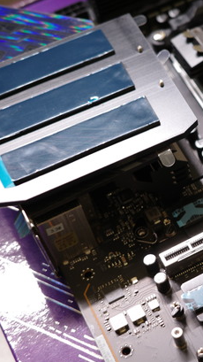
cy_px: 201
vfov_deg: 26.5
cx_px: 269
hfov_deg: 14.4
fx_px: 766
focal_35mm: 80
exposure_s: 1/6
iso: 100
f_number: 2.8
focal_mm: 26
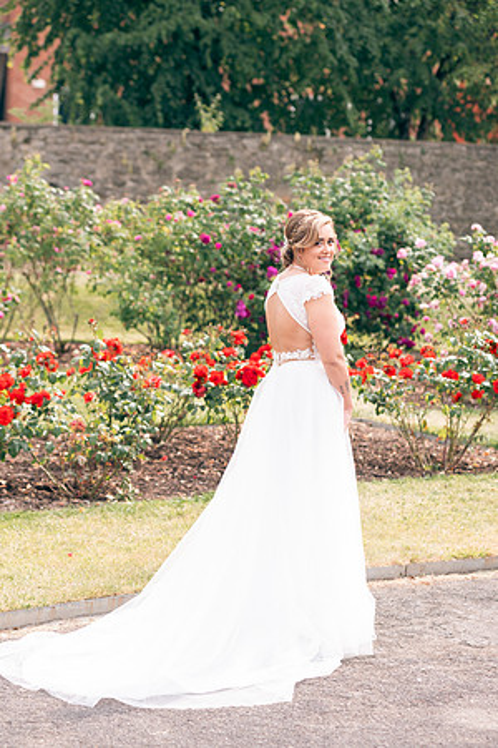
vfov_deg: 20.4
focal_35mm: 100
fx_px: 2075
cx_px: 249
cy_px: 374
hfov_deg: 13.7
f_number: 3.5
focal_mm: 100
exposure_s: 1/250
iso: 80
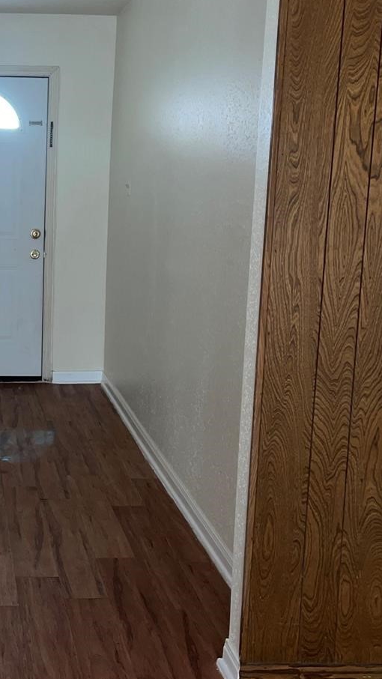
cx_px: 11
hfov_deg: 24.0
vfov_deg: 42.7
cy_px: 271
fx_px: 864
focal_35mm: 48
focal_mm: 5.1
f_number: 1.6
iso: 100
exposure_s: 1/8
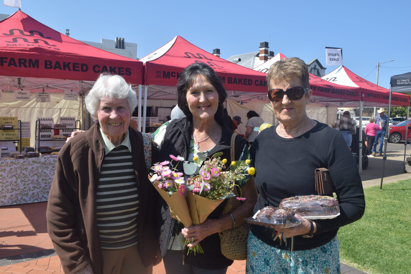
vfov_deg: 43.6
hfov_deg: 61.9
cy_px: 137
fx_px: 342
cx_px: 206
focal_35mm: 30
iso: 200
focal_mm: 20
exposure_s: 1/400
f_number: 10
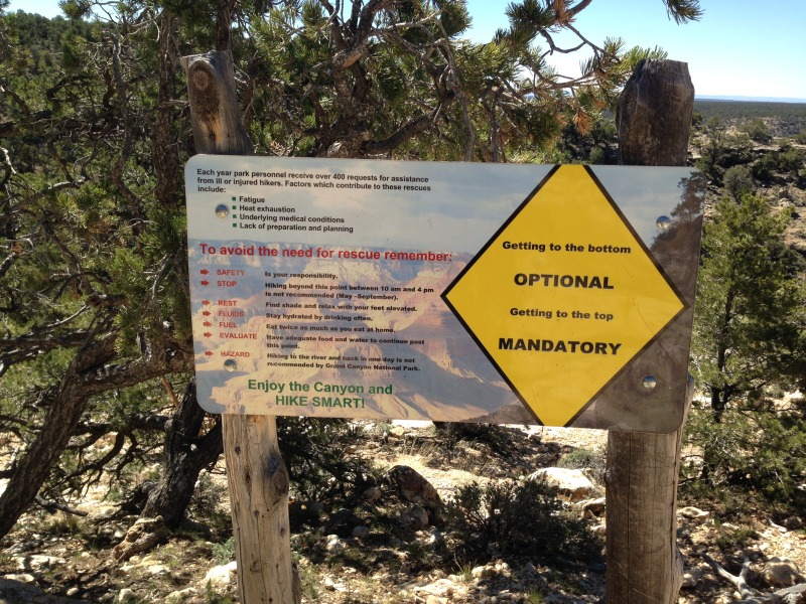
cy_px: 302
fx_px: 768
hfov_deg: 55.4
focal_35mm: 33
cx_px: 403
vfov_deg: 42.9
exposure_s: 1/847
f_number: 2.4
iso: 50
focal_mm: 4.12
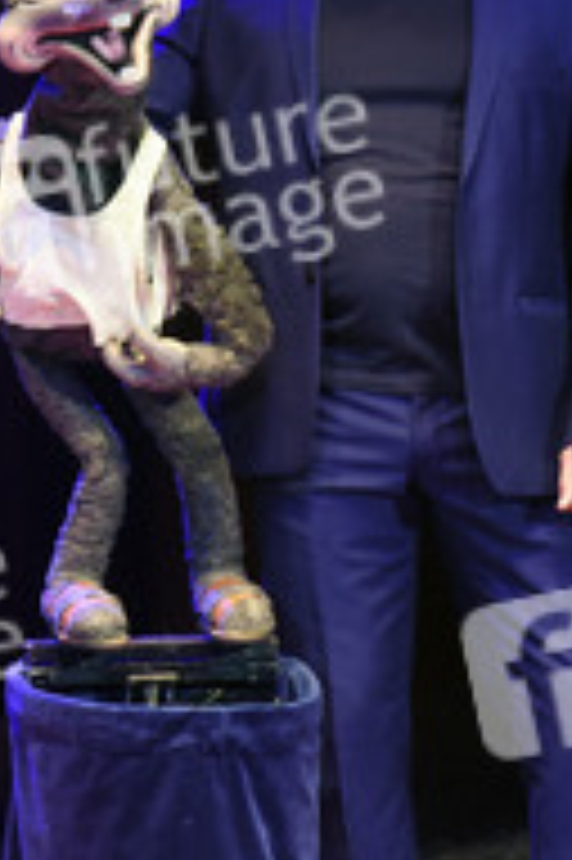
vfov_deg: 8.2
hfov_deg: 5.5
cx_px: 284
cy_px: 428
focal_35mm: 251
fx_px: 5993
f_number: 5.6
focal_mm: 120
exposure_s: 1/60
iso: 1250
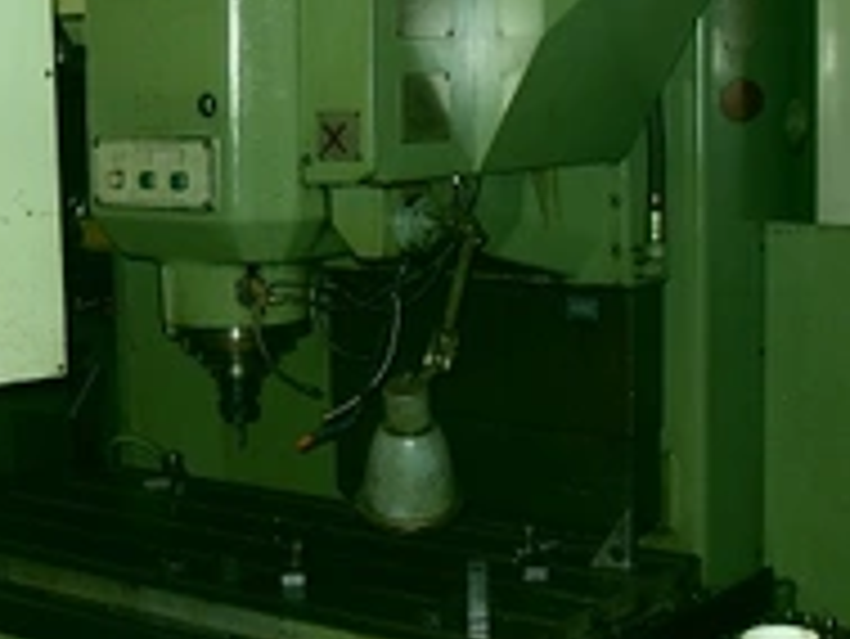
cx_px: 387
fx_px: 1769
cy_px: 162
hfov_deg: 27.0
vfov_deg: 20.3
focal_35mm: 72
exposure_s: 1/45
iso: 100
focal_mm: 6.3
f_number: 2.8
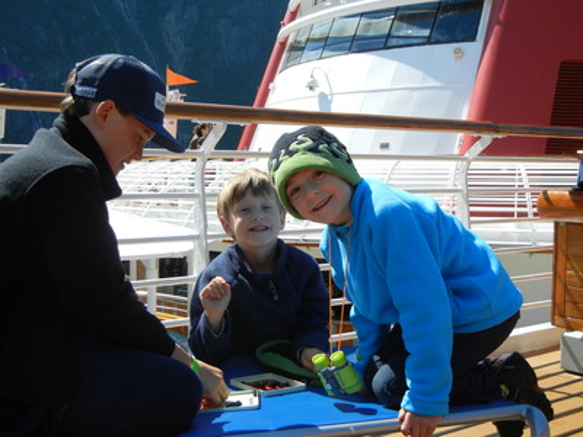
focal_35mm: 45
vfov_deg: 32.2
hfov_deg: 42.1
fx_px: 758
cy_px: 218
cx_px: 292
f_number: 3.8
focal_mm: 8.1
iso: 160
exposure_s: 1/842
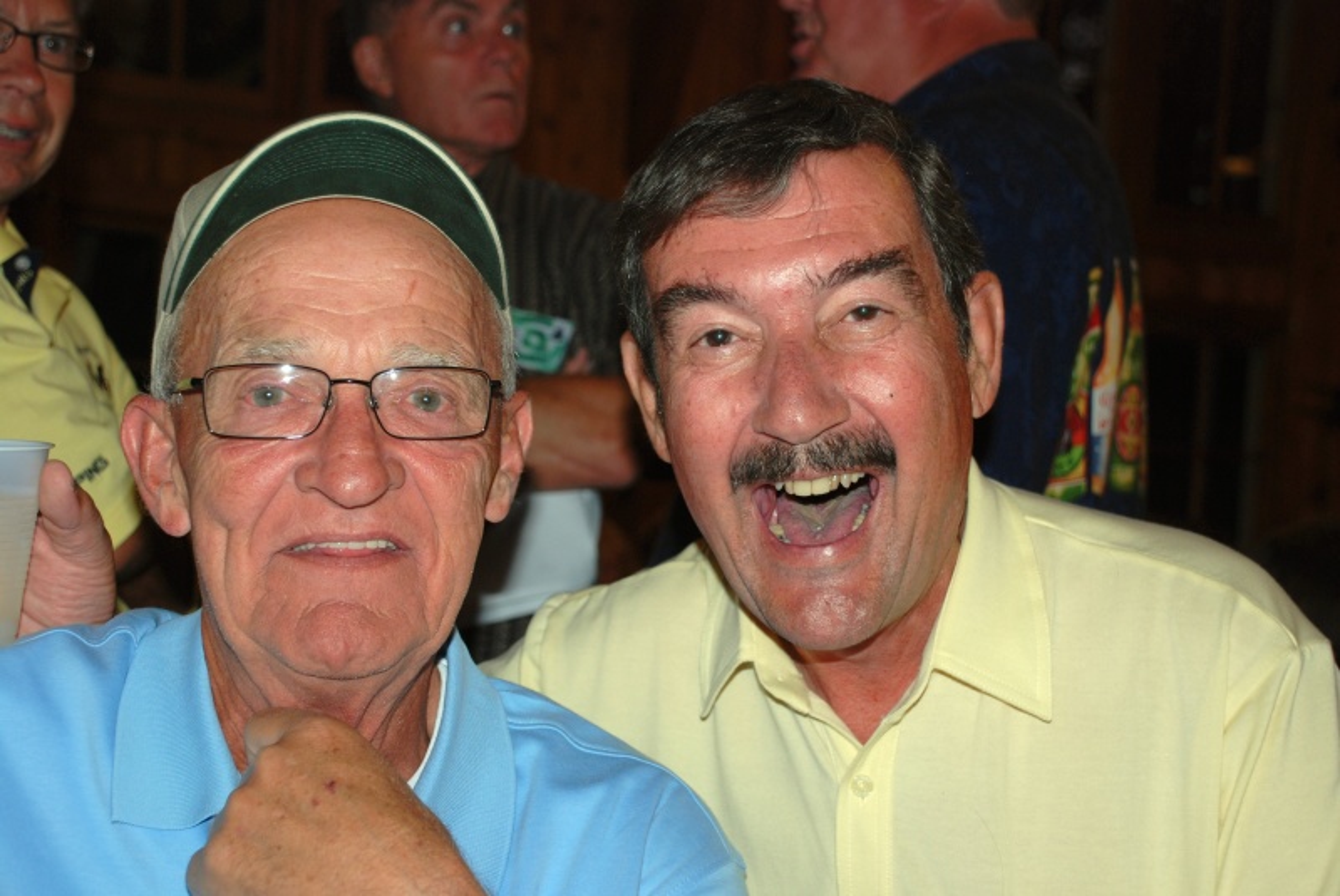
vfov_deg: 22.7
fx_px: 2235
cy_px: 448
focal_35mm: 60
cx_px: 670
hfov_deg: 33.4
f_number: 4.5
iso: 200
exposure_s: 1/60
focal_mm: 40
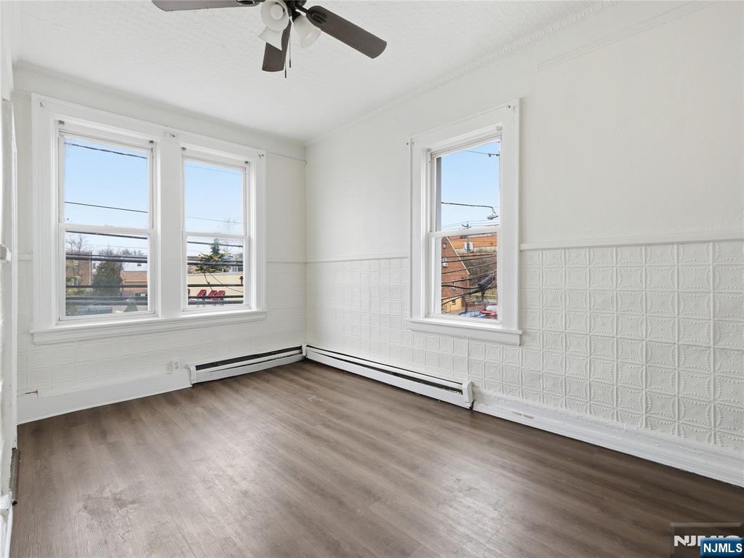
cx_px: 372
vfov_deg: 78.1
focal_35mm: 16
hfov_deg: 94.5
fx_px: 344
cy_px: 279
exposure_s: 1/60
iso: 200
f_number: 8
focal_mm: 8
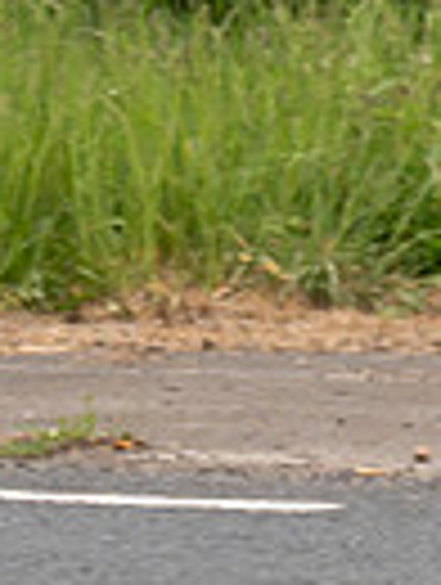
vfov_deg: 3.7
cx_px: -485
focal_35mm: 530
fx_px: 8973
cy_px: -485
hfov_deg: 2.8
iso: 160
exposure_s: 1/1250
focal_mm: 70
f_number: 3.2
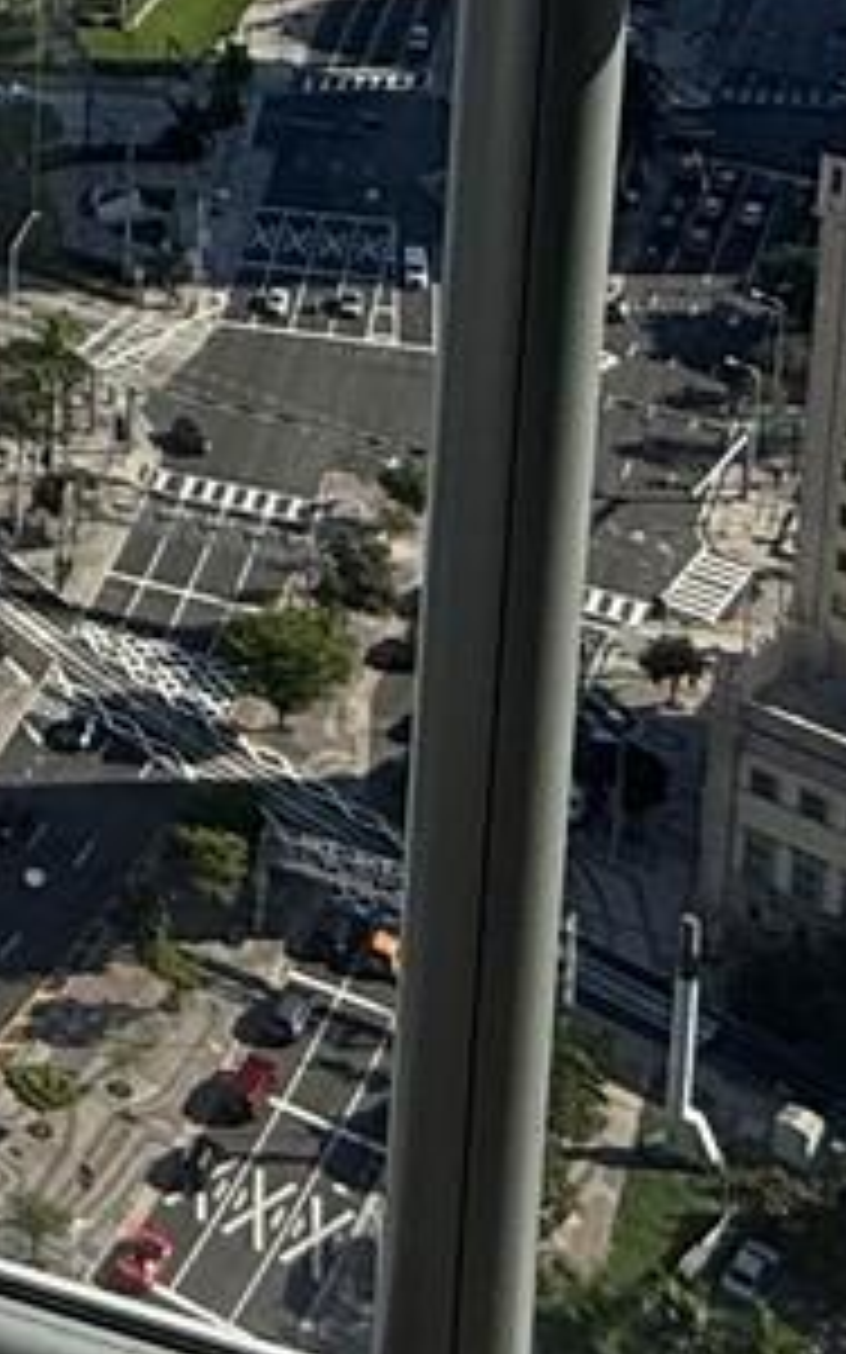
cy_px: -508
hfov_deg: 13.7
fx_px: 2916
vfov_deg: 22.7
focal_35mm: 79
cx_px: -904
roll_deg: +1.8
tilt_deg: -8.7
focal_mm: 2.22
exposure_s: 1/2506
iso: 50
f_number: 2.2
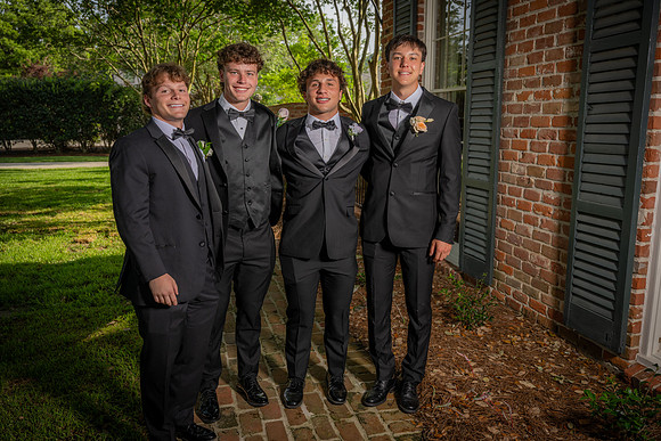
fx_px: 560
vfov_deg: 43.0
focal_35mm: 30
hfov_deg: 61.1
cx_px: 330
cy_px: 220
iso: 100
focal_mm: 30.5
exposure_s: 1/160
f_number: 5.6
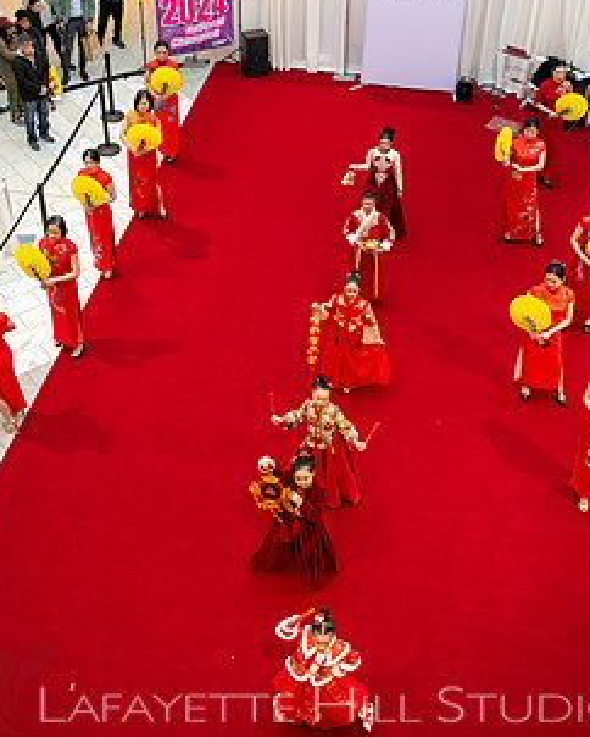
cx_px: 307
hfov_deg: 34.2
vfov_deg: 41.6
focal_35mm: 44
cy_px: 261
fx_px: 959
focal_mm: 31.5
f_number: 4
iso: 2000
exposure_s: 1/160
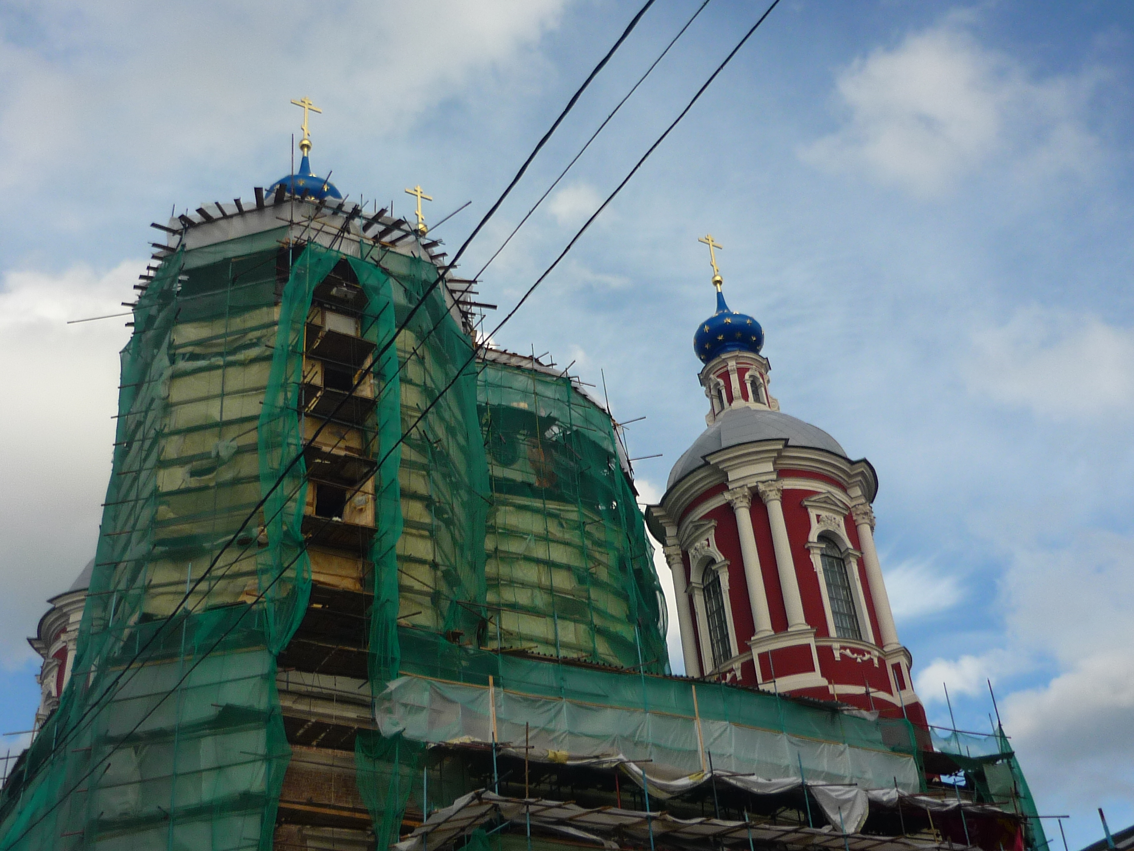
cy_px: 426
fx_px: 1409
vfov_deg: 33.6
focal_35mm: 43
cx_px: 567
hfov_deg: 43.9
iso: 100
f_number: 8
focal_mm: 5.5
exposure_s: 1/160
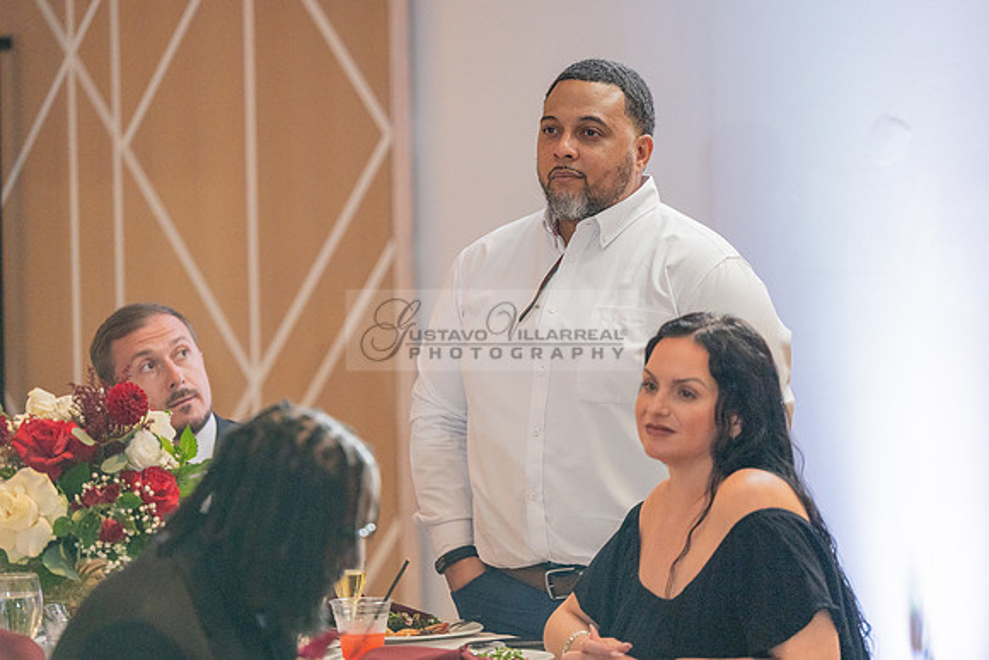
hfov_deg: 12.8
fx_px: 4396
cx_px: 494
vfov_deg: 8.6
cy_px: 330
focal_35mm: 160
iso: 1600
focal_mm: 160
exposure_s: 1/320
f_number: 2.8
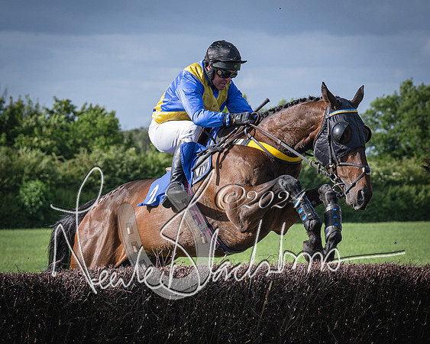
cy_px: 272
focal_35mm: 208
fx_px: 2653
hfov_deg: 9.3
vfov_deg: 7.4
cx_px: 111
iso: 200
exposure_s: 1/1600
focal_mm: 70
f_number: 4.5
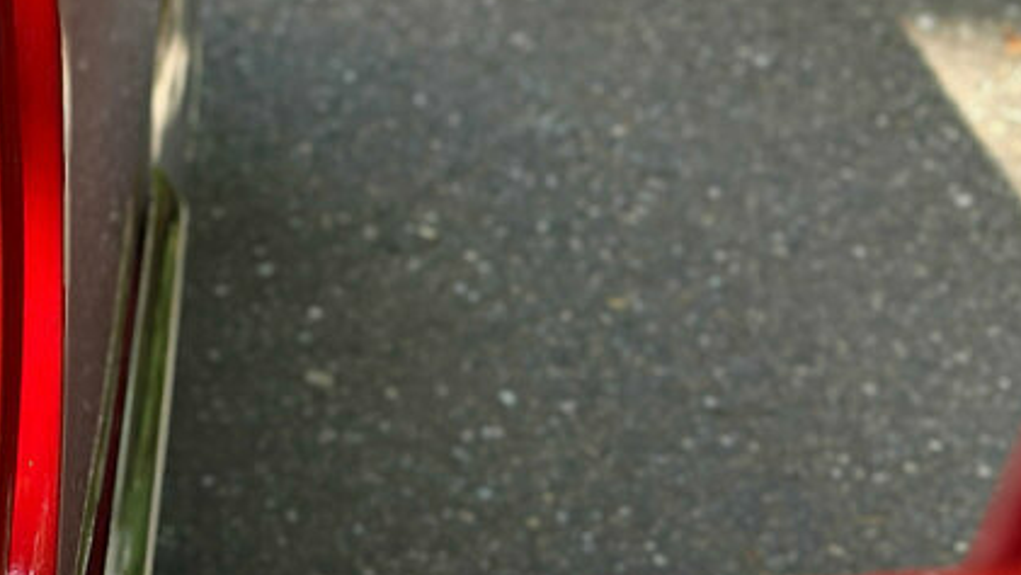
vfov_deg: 7.9
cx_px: -308
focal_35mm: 149
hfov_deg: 13.9
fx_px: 4035
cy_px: -376
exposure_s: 1/331
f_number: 1.78
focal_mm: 6.86
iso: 80
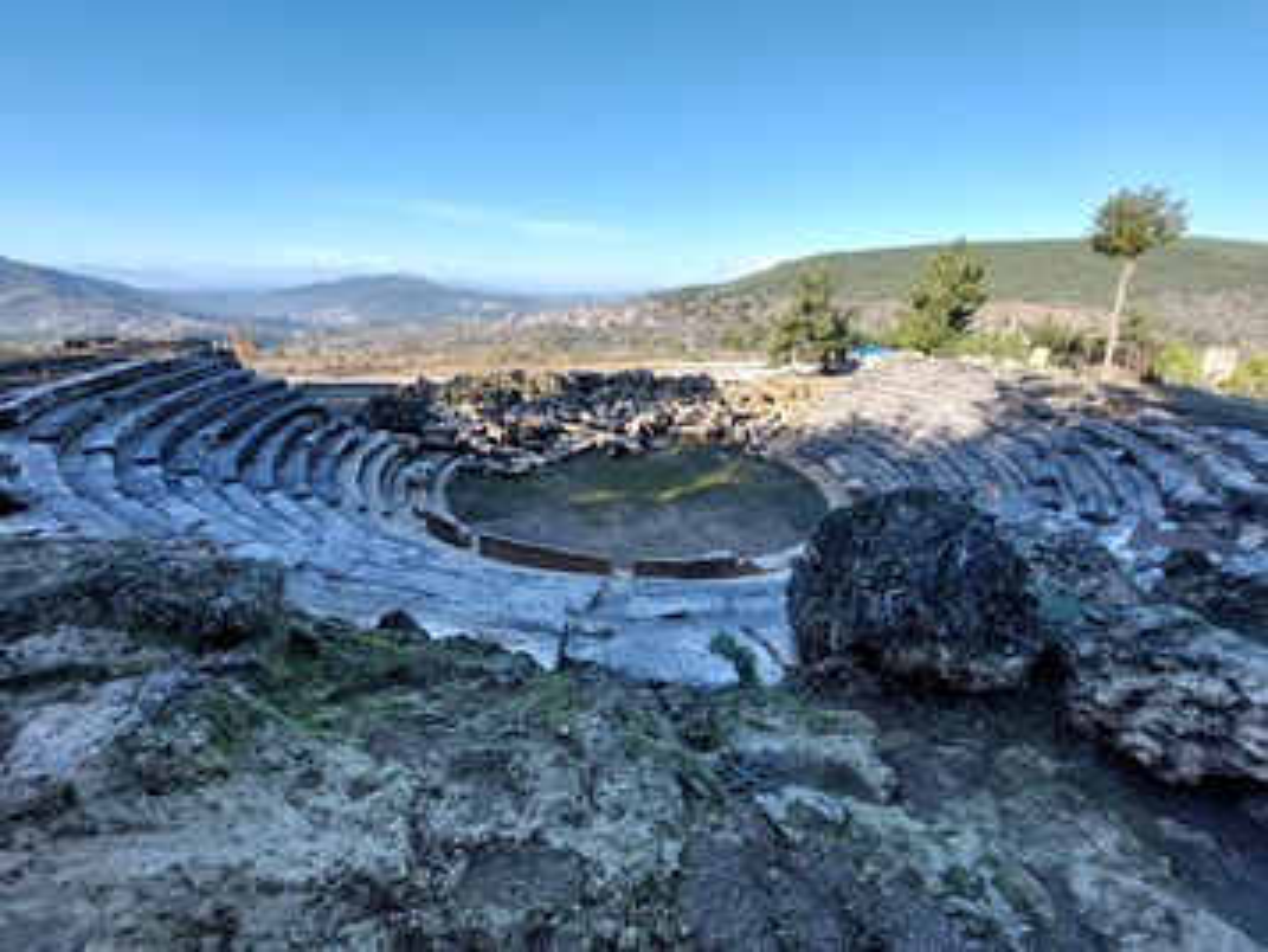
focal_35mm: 13
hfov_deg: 106.2
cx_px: 634
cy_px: 476
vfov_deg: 90.0
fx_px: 476
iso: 50
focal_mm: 1.74
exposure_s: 1/459
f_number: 2.2
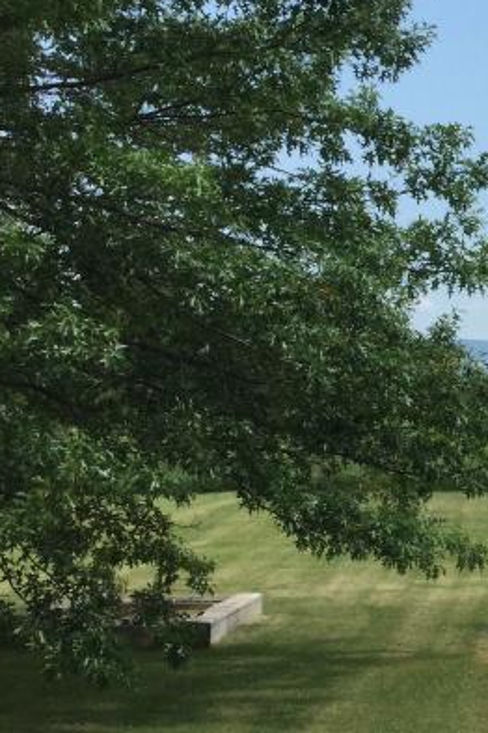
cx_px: 758
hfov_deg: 14.9
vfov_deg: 24.2
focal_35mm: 84
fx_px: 1708
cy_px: 435
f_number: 2.4
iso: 25
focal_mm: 3.3
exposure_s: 1/1431
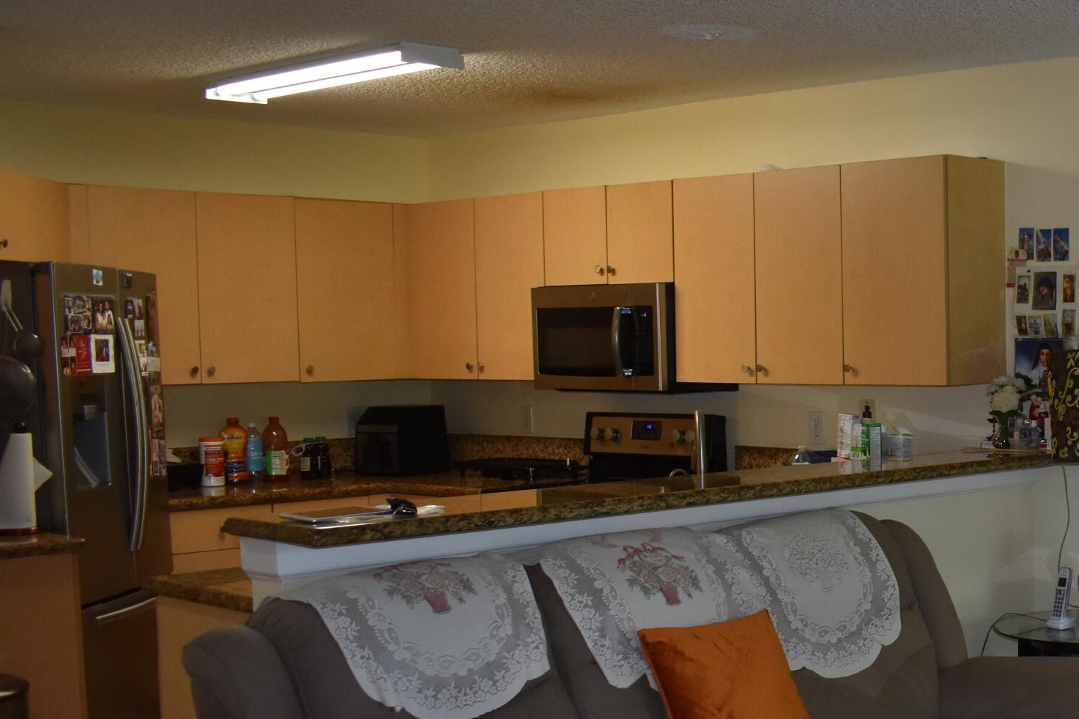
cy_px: 446
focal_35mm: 55
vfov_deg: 24.6
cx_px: 1096
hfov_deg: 33.0
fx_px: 1648
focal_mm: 18
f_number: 3.5
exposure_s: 1/160
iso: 800
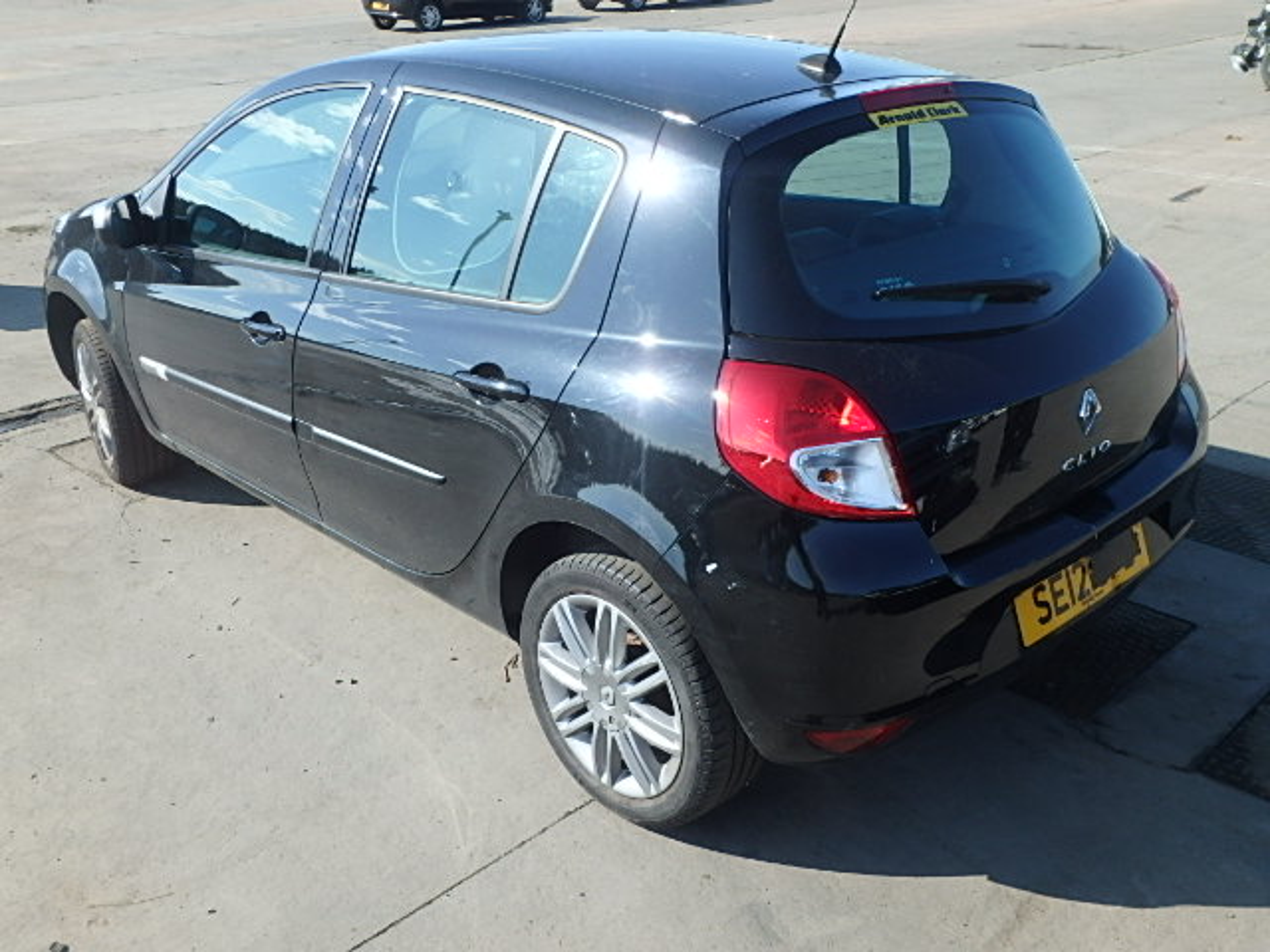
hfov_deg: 54.0
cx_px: 635
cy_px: 476
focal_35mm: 34
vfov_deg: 41.8
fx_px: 1247
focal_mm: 6
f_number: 4.9
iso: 125
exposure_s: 1/320
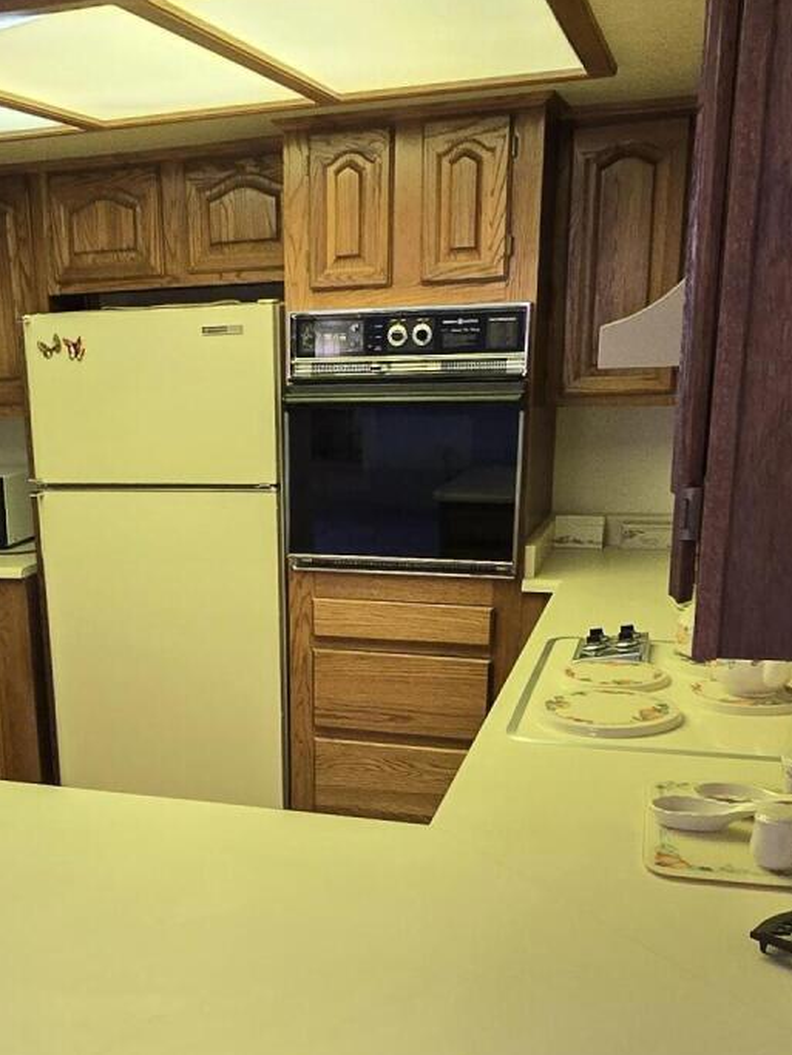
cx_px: 157
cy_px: 768
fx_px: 1159
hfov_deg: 36.4
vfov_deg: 47.5
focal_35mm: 38
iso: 200
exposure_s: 1/60
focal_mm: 2.2
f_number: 2.2
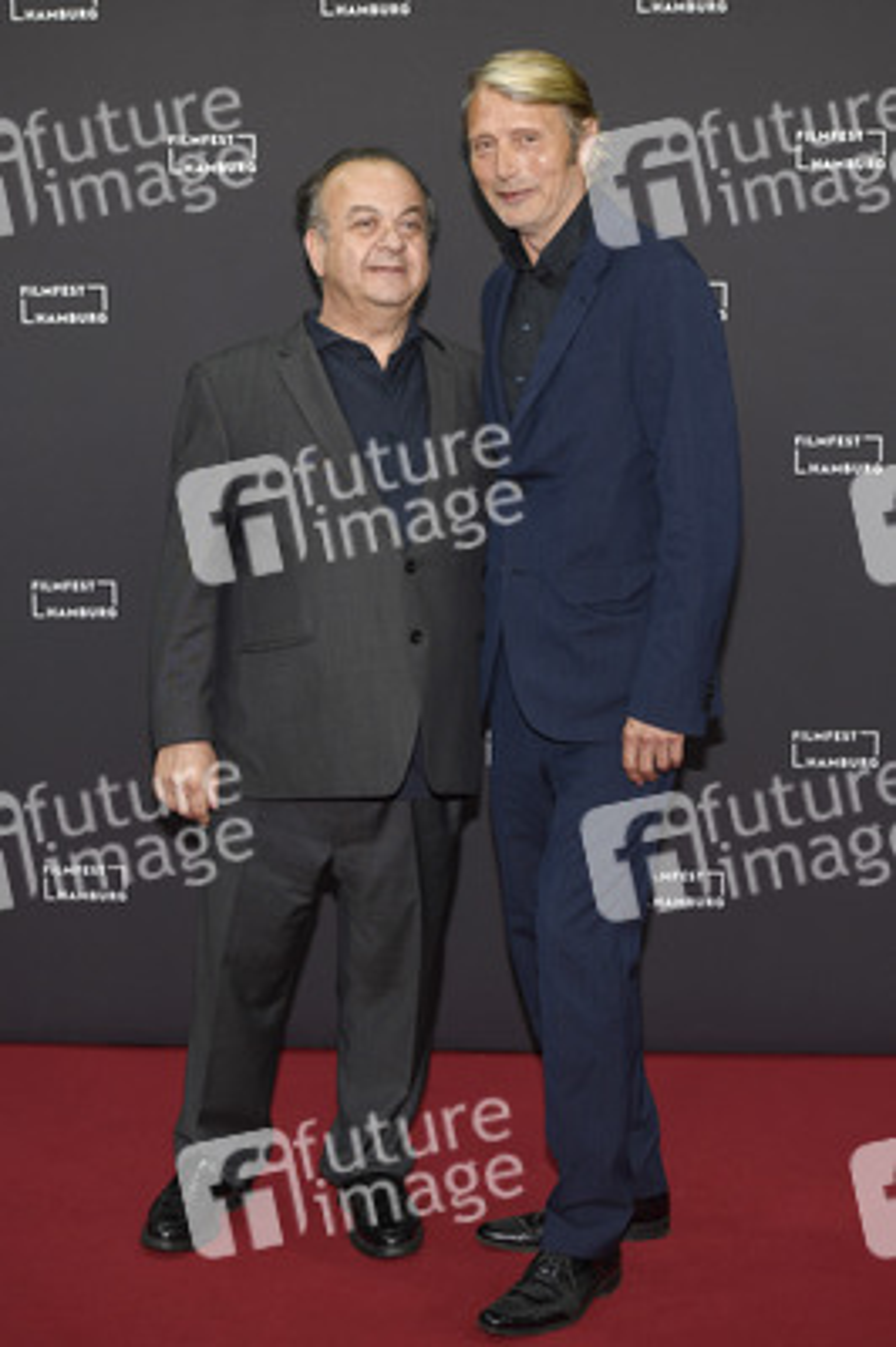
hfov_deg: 19.4
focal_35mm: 70
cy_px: 674
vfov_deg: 28.9
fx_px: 2618
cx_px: 448
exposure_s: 1/400
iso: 640
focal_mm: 70
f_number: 4
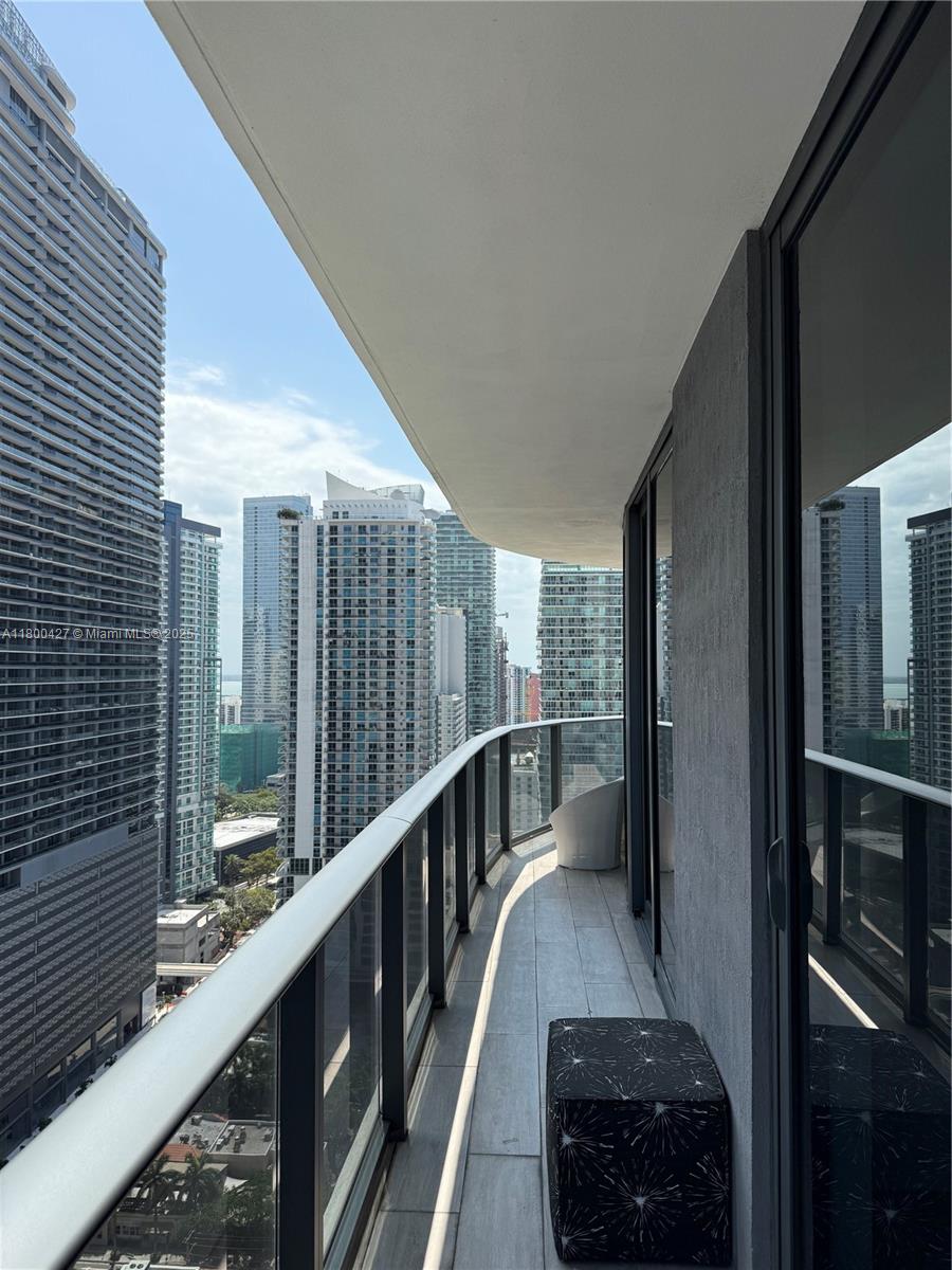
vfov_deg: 71.6
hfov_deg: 56.8
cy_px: 635
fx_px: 880
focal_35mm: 24
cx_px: 476
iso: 100
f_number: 1.78
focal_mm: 6.76
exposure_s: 1/3759
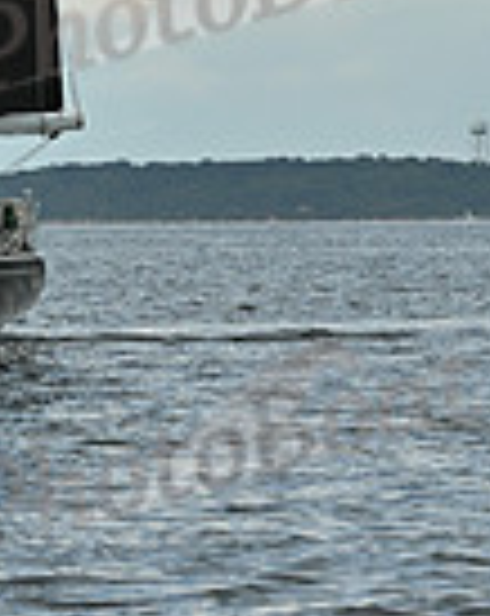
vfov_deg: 3.6
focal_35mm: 538
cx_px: -267
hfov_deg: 2.9
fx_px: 9785
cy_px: -189
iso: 250
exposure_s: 1/800
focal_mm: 135
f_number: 9
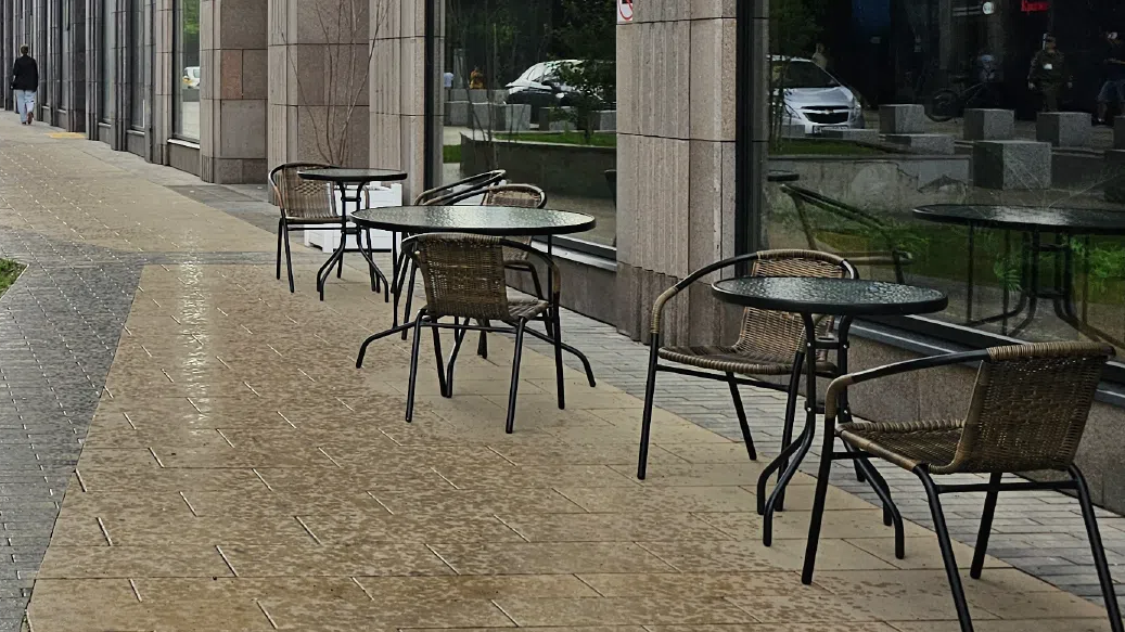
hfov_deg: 32.5
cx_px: -51
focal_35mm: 58
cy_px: 108
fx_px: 1730
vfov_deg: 20.4
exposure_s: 1/154
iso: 10
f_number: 1.7
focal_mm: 6.3
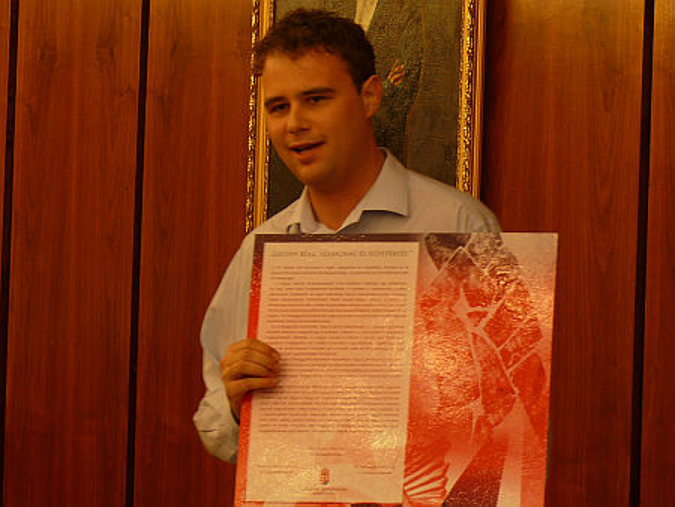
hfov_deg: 12.6
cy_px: 254
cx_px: 338
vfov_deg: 9.5
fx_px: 3063
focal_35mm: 157
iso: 100
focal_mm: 18.5
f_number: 4
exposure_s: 1/30
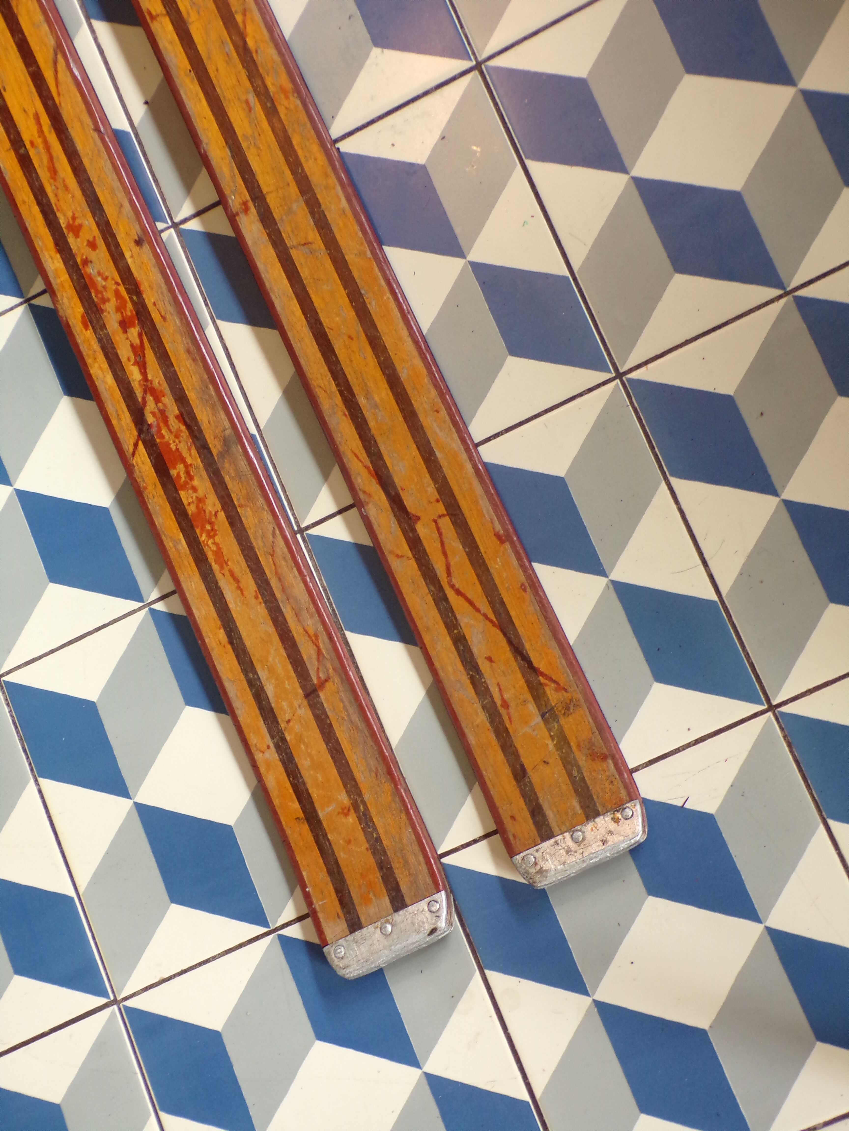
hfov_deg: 26.1
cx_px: 424
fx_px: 1831
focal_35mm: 56
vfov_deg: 34.3
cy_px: 566
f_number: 3.7
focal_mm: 10.1
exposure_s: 1/17
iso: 223
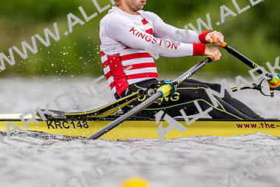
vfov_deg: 0.9
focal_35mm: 1471
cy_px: 73
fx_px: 11445
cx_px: 88
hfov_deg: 1.4
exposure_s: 1/2500
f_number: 4
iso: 720
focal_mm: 600
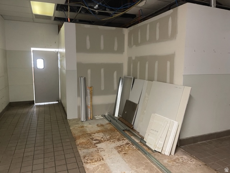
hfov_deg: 67.3
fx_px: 173
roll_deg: -0.4
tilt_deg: -8.0
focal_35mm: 26
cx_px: 115
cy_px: 86
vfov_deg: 53.1
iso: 400
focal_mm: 5.1
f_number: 1.6
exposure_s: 1/40
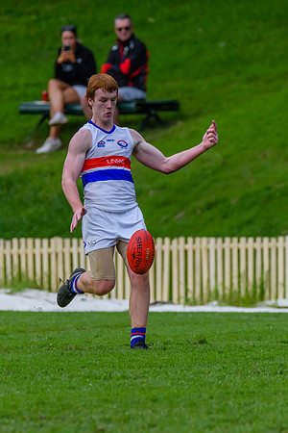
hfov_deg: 1.8
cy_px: 209
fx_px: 8968
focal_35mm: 747
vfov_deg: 2.8
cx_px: 112
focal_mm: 420
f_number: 6
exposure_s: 1/1600
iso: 1400
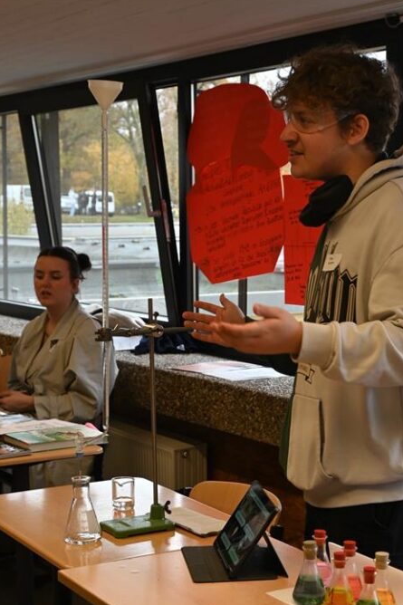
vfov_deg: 28.9
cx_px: 235
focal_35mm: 69
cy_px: 443
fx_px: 1159
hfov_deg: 19.7
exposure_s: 1/50
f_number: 4.8
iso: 200
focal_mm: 30
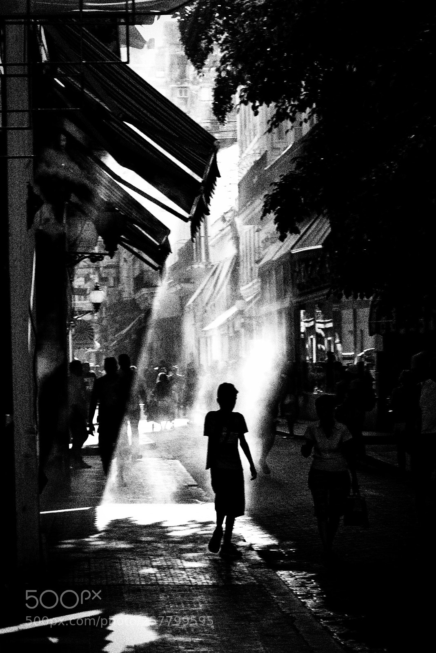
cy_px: 326
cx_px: 218
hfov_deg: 11.8
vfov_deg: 17.6
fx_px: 2105
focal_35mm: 116
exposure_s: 1/100
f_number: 11
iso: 125
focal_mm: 116
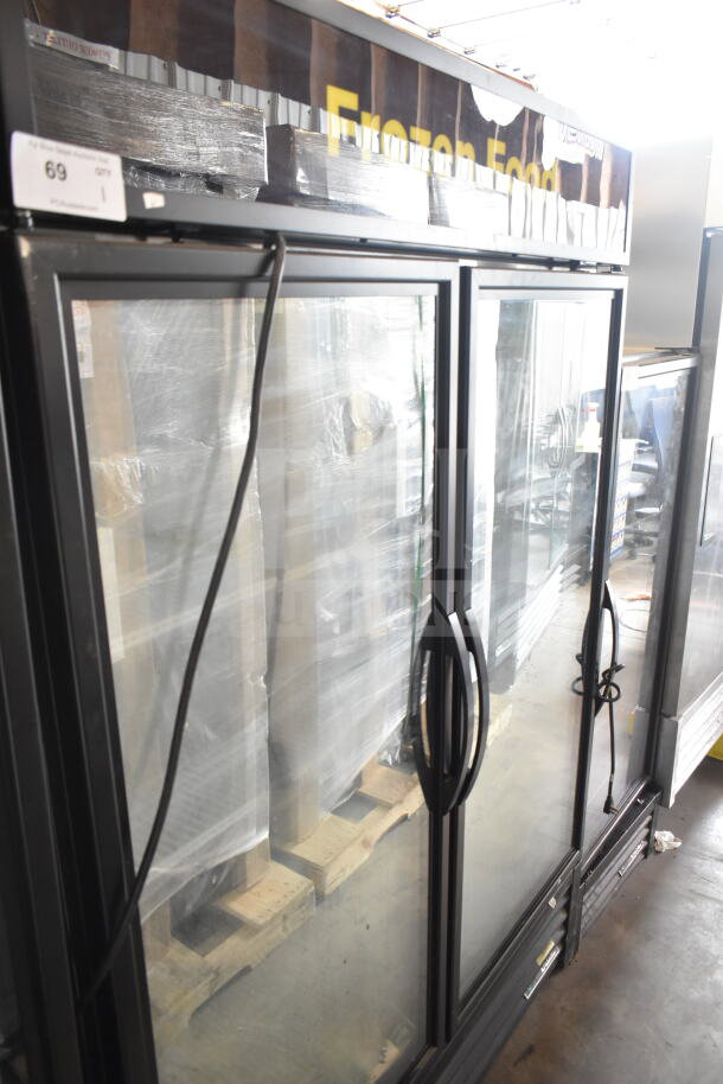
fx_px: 813
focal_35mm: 27
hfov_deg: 48.0
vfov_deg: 67.4
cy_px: 542
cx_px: 362
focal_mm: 18
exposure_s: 1/30
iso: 1600
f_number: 3.5
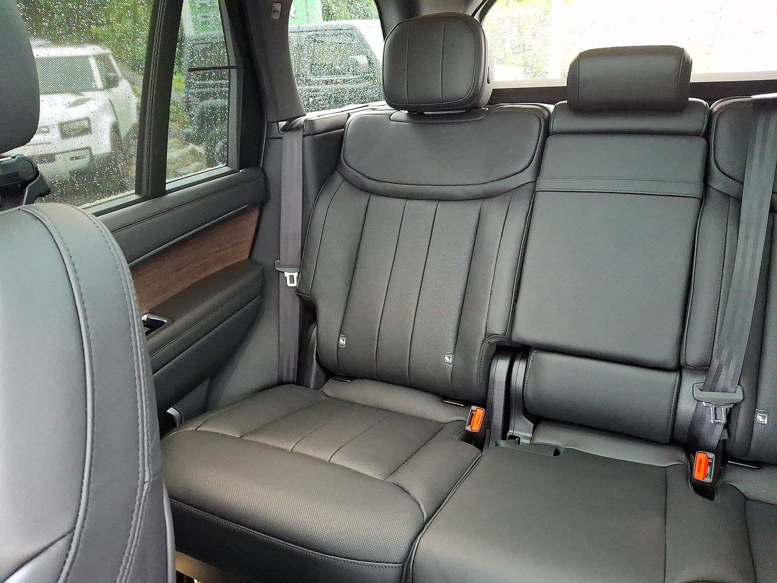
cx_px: 388
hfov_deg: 69.4
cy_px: 292
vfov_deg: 54.9
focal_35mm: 25
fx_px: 561
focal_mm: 4.69
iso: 916
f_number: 1.8
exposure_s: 1/15
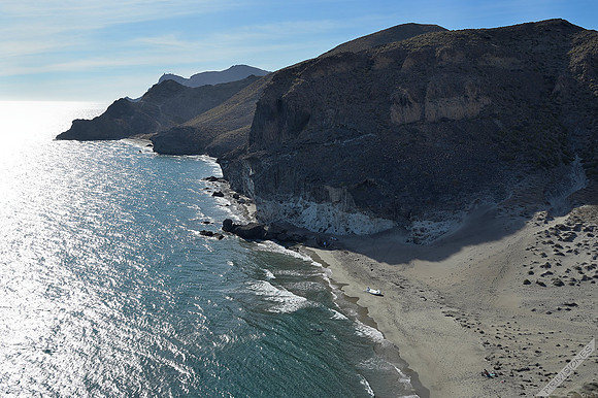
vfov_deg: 36.8
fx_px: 598
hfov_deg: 53.2
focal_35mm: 36
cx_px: 299
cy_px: 199
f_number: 8
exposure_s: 1/400
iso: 100
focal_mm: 36
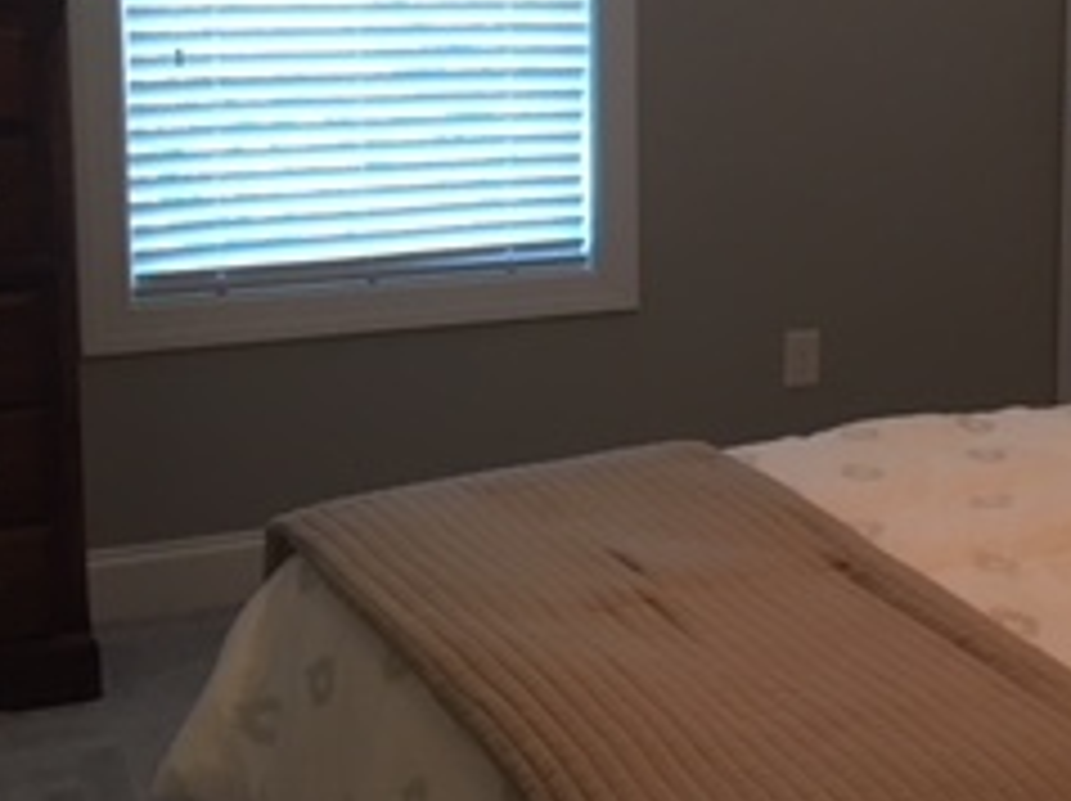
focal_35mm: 78
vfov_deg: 18.8
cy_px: 243
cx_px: 1238
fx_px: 2411
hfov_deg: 23.2
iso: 80
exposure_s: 1/30
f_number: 2.2
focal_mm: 4.15
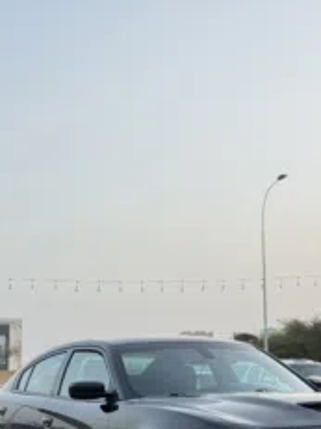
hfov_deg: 17.7
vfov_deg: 23.5
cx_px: 219
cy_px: 264
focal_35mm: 83
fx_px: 1027
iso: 80
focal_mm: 6.76
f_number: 1.78
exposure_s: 1/144
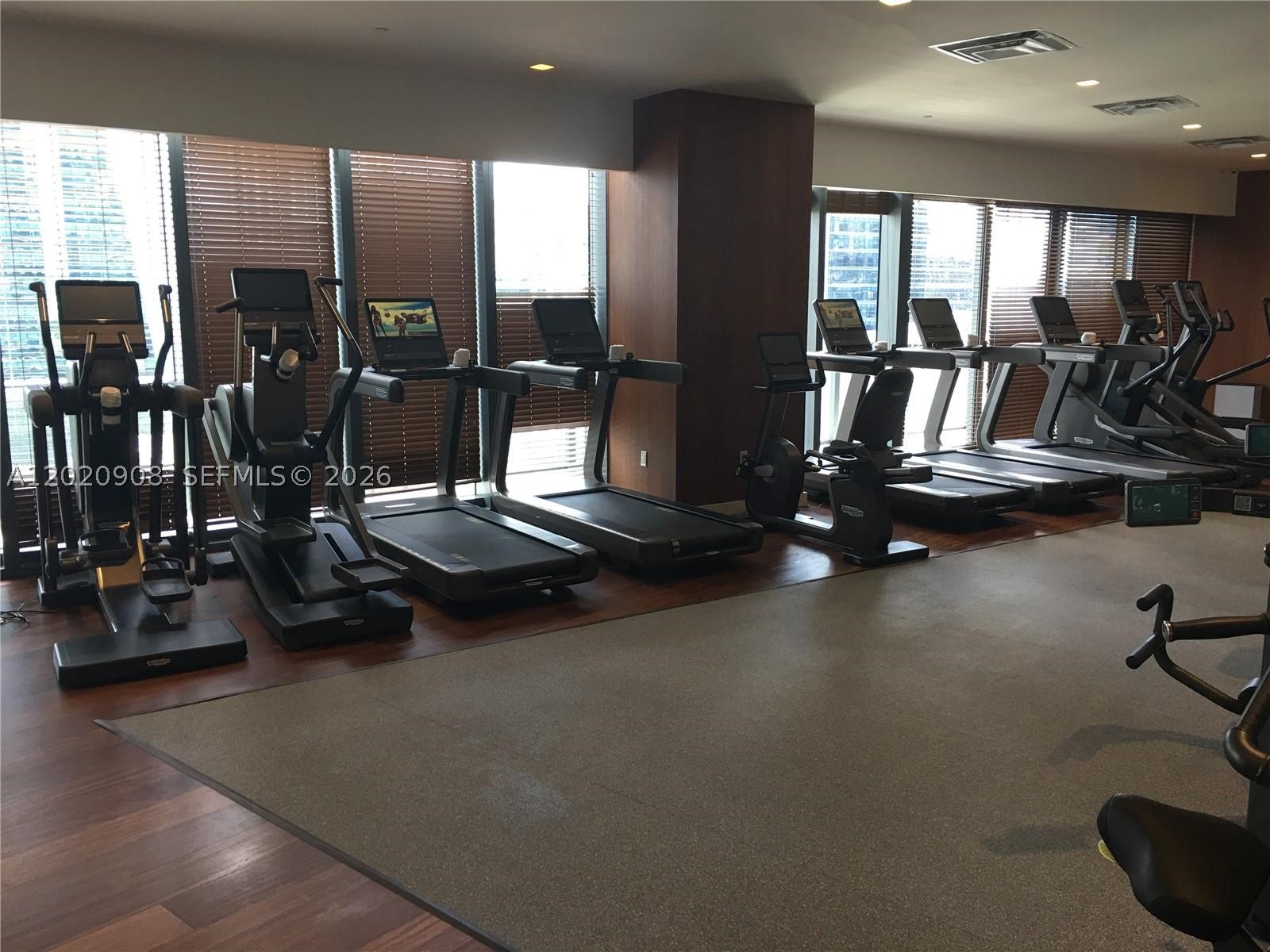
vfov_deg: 48.2
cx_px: 635
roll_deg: +0.0
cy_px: 476
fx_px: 1064
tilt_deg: -9.4
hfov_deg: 61.7
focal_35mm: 29
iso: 32
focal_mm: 4.15
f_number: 2.2
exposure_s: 1/30
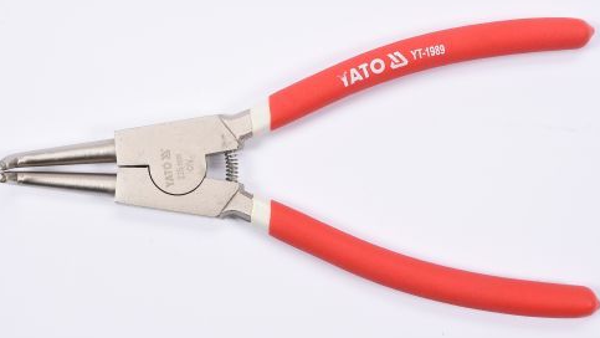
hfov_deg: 23.9
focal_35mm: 89
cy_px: 155
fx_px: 1416
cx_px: 315
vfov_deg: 13.6
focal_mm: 50
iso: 250
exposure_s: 1/125
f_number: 16
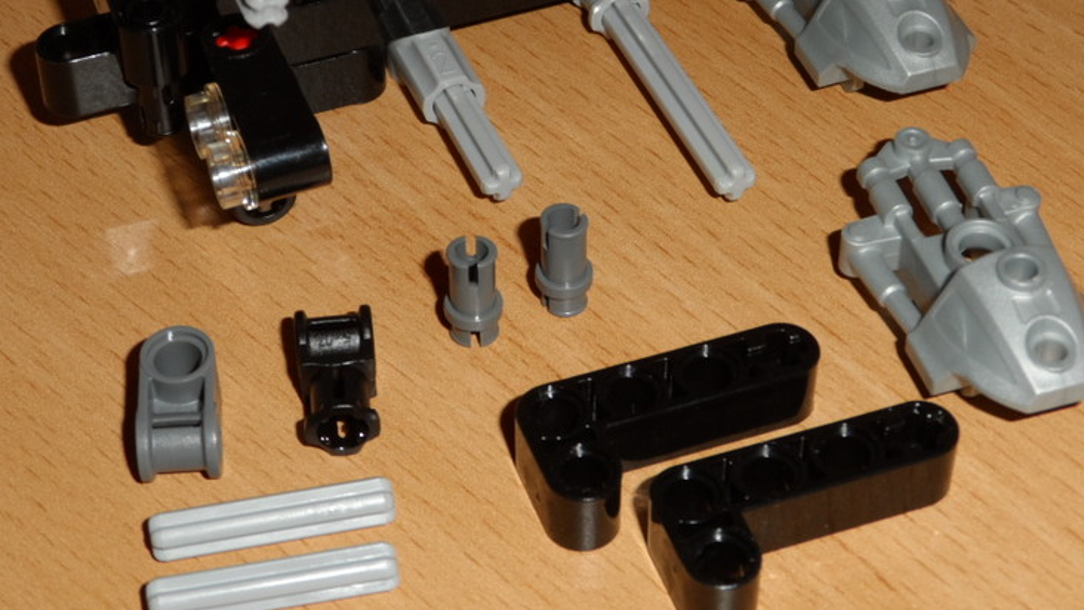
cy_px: 192
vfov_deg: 14.5
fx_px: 2386
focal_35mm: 83
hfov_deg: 25.6
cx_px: 607
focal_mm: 10.2
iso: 100
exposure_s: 1/45
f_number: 4.2
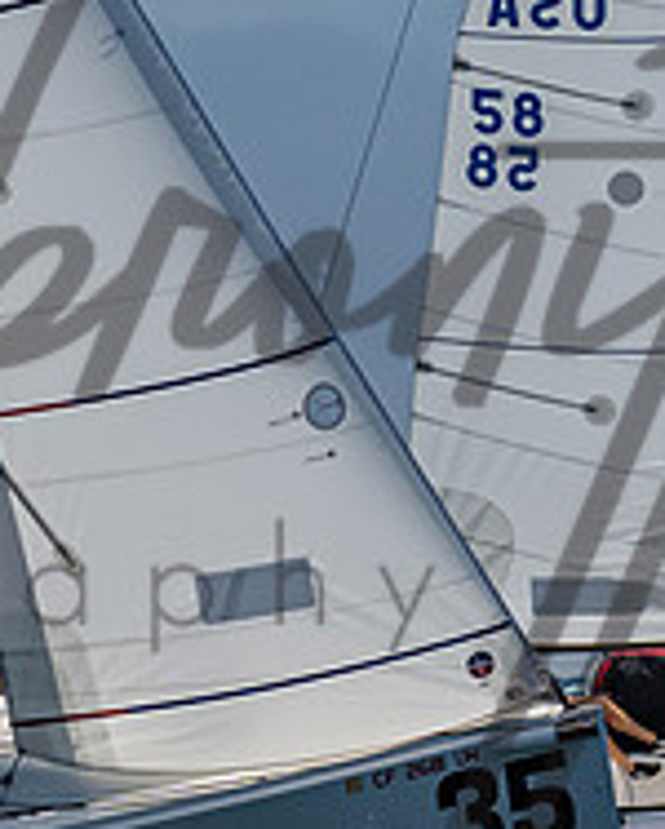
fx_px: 13312
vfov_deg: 3.6
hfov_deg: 2.9
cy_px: 649
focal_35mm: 542
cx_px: -116
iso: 400
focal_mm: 92
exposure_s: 1/3200
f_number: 6.3
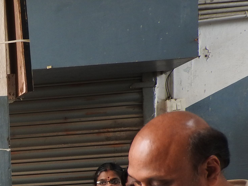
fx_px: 537
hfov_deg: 21.8
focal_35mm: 75
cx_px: -120
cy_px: 231
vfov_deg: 18.5
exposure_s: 1/40
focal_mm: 4.3
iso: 100
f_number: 3.3
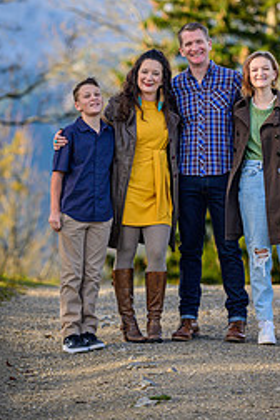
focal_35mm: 241
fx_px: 2811
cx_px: 178
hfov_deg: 5.7
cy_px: 103
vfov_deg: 8.5
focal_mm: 135
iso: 100
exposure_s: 1/1000
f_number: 3.2
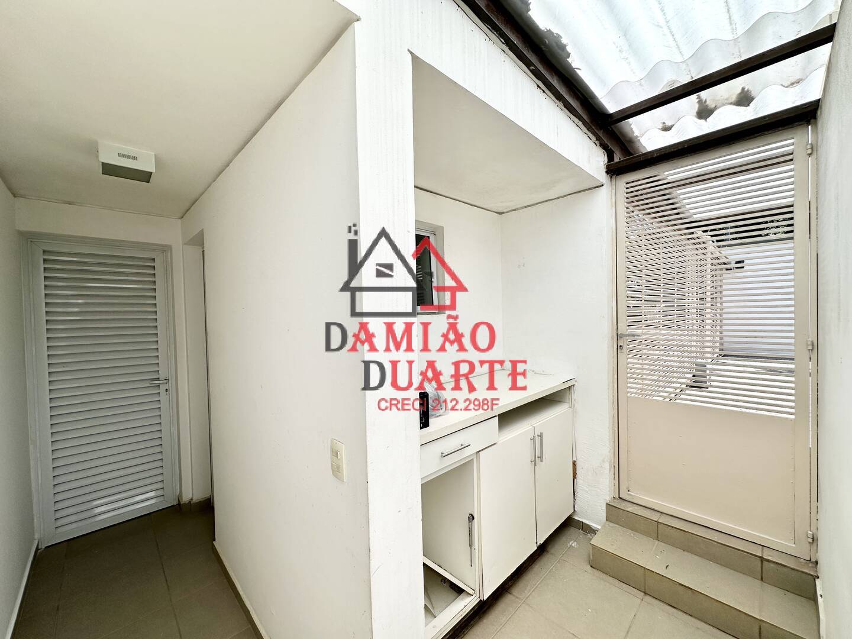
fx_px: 345
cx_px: 426
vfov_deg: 85.7
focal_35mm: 14
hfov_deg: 102.1
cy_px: 320
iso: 40
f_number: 2.2
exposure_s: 1/1595
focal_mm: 2.22
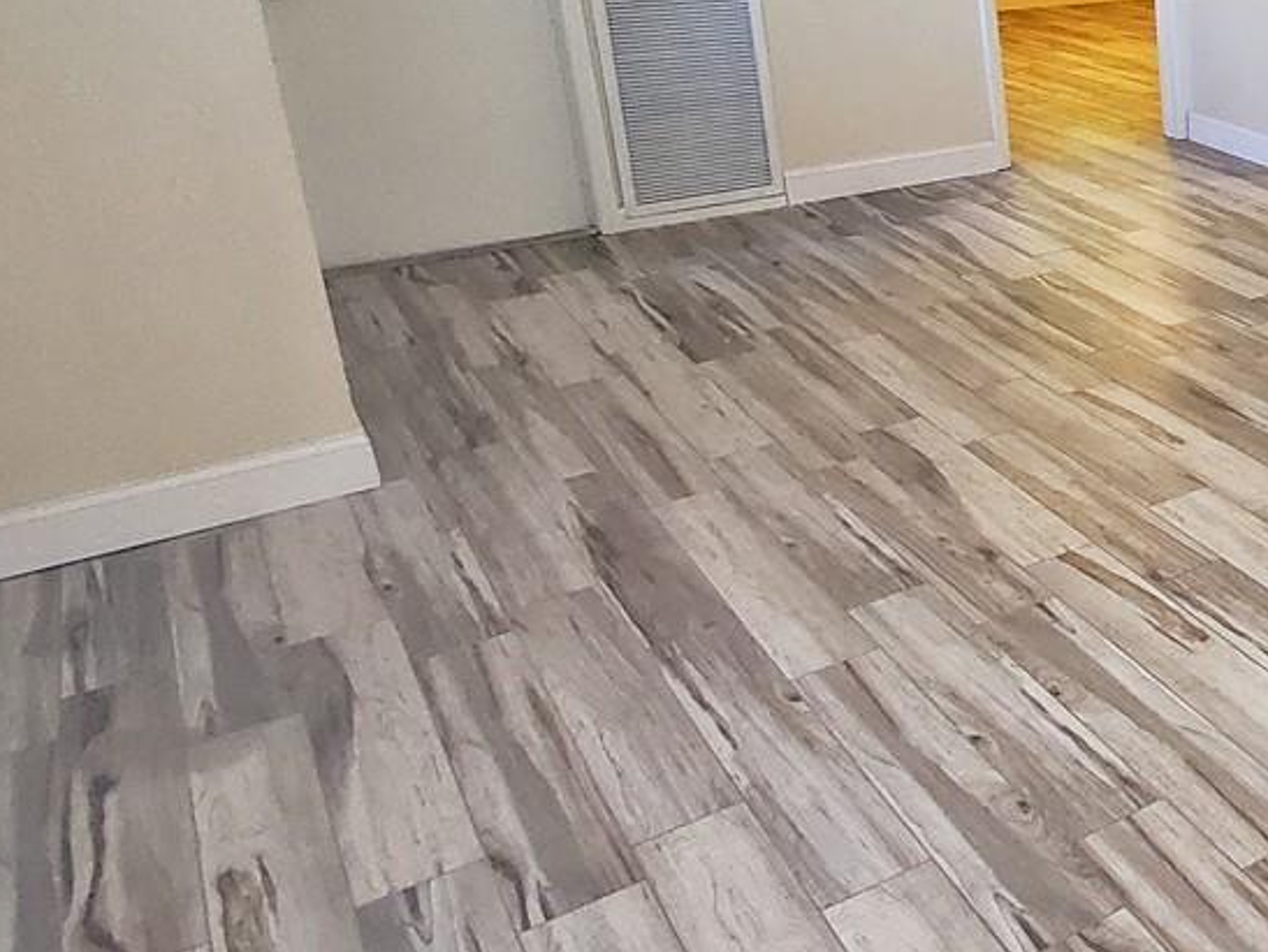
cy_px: 158
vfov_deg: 36.2
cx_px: 1604
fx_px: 1393
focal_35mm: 38
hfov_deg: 35.5
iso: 400
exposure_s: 1/60
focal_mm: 1.8
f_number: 2.2
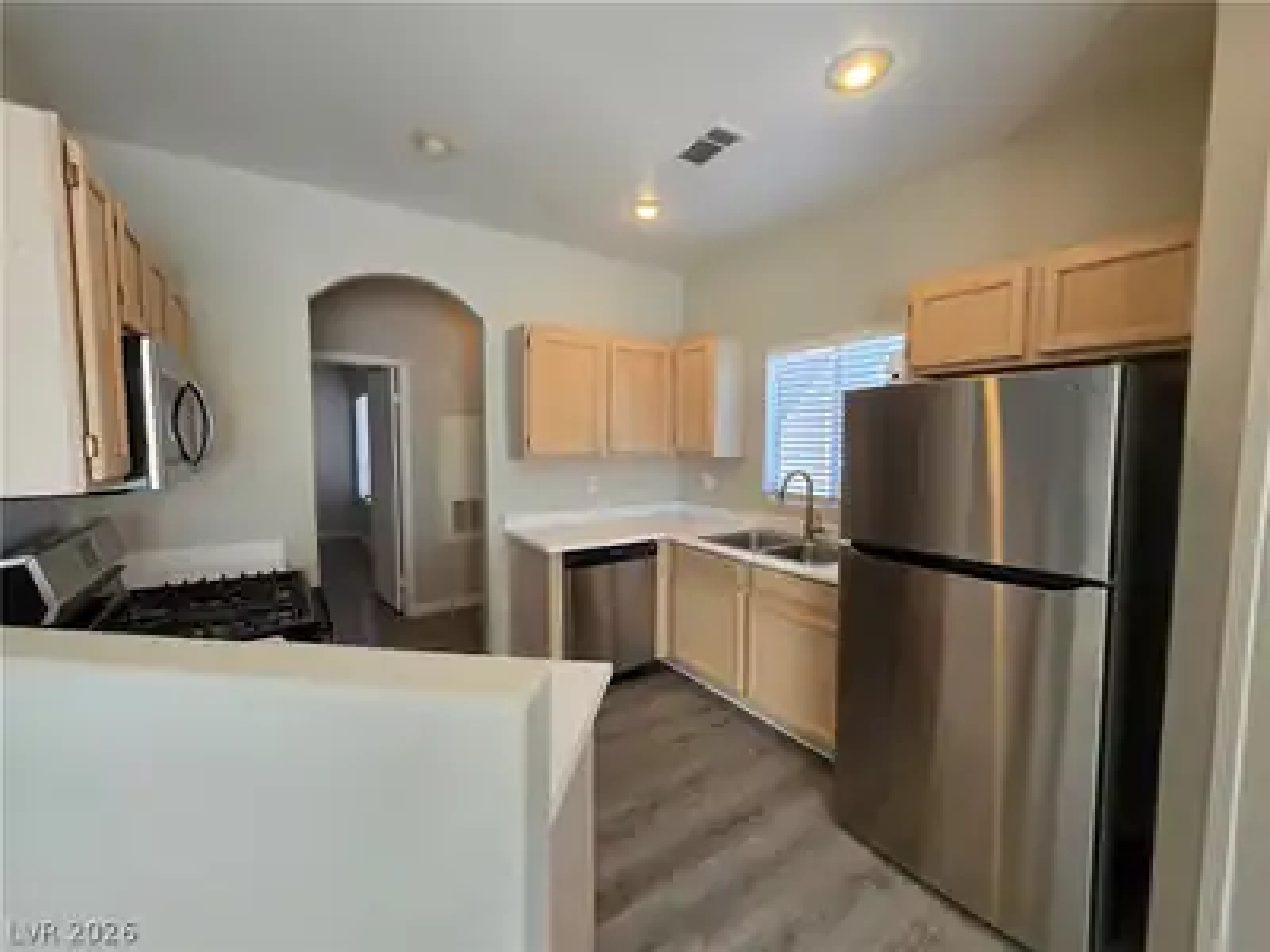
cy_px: 476
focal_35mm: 13
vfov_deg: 89.9
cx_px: 635
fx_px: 477
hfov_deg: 106.2
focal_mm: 2.2
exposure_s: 1/120
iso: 80
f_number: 1.9
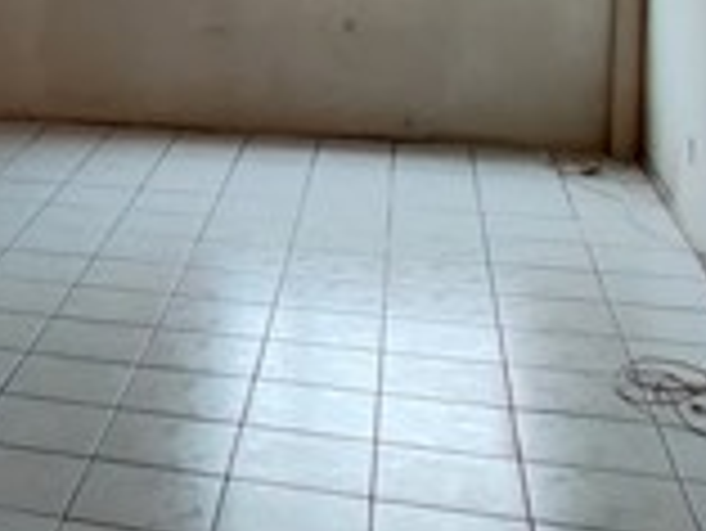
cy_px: -40
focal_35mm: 53
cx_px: -243
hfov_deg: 28.6
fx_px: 1082
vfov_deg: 25.7
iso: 320
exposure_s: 1/50
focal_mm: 2.25
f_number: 2.2
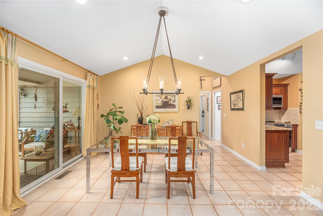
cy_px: 108
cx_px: 162
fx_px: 126
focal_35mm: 14
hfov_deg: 104.2
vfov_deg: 81.3
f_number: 8
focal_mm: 14
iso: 320
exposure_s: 1/80
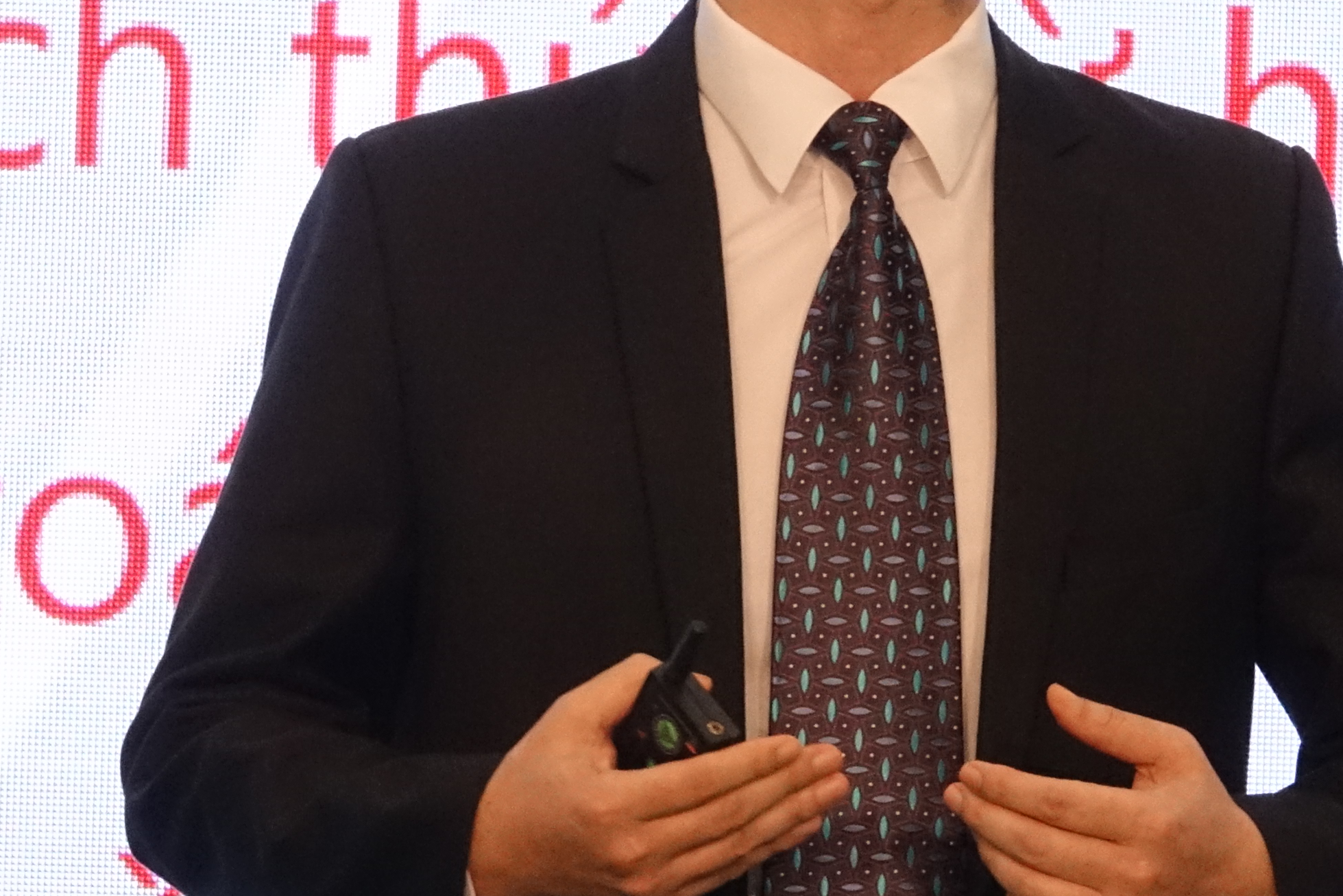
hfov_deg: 2.8
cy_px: 208
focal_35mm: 743
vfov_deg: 1.9
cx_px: 542
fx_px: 27716
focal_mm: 97.49
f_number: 6.3
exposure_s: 1/125
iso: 1600
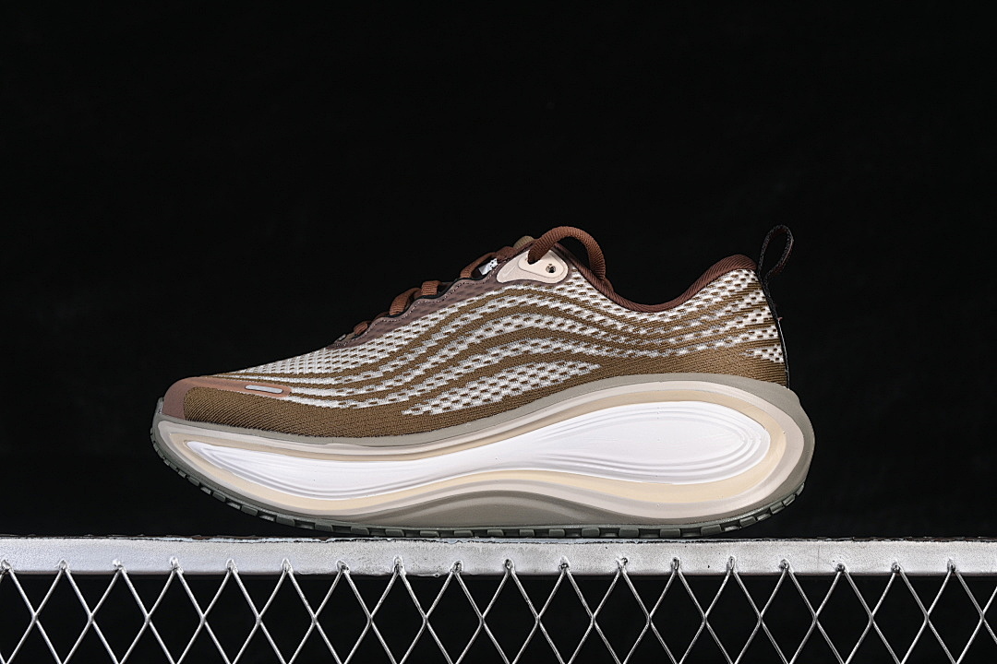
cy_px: 332
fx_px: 2077
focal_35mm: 75
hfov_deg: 27.0
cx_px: 498
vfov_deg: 18.2
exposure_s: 1/80
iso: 160
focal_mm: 50
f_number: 7.1
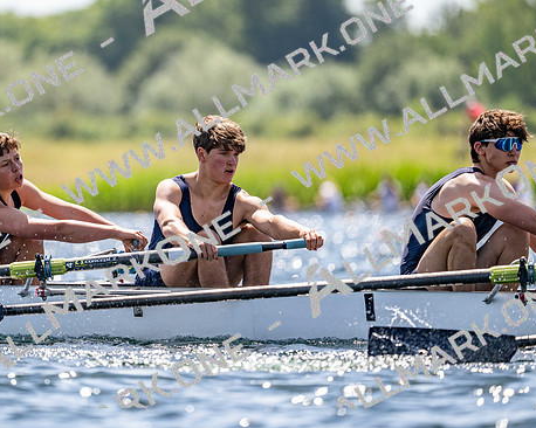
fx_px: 7548
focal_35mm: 476
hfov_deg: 4.1
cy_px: 208
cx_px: 206
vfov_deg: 3.3
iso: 250
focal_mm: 400
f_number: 4.5
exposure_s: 1/2500
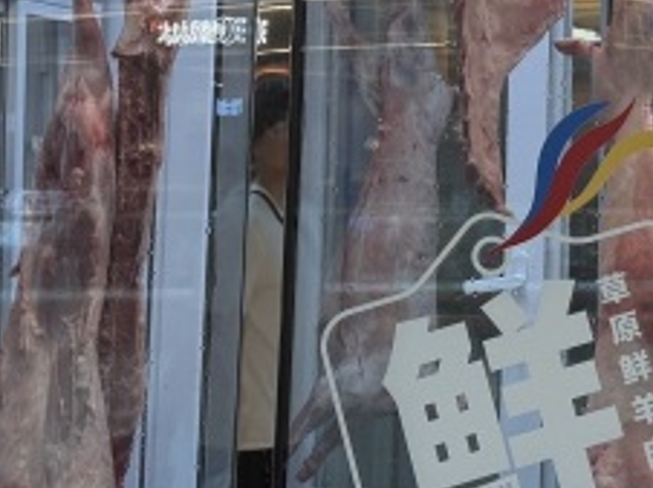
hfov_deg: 18.6
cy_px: -66
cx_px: 705
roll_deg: +0.7
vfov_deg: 14.1
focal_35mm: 102
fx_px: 1922
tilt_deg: +6.3
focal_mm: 6.76
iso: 50
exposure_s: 1/100
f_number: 1.78
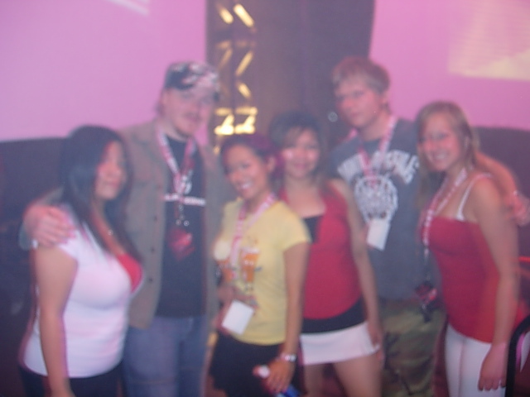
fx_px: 582
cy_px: 198
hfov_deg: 49.0
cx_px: 265
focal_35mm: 38
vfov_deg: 37.7
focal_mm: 7.8
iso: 79
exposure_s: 1/1.5
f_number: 2.8
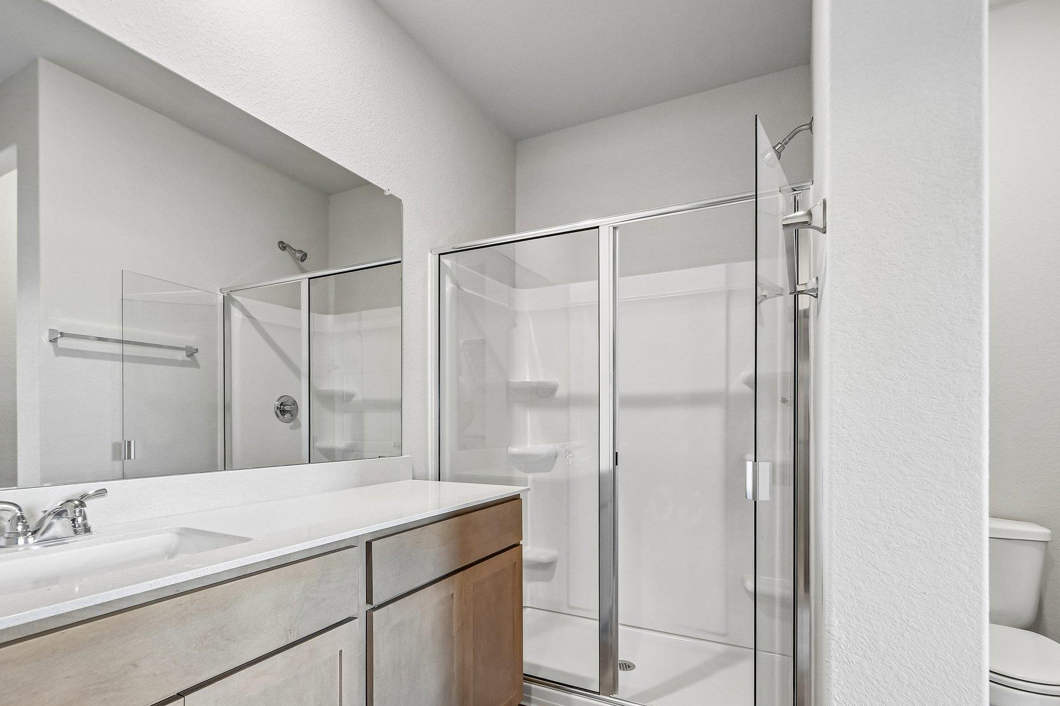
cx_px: 509
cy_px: 380
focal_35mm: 17
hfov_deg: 93.2
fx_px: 500
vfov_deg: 70.3
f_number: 8
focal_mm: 10
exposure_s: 1/13
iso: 400
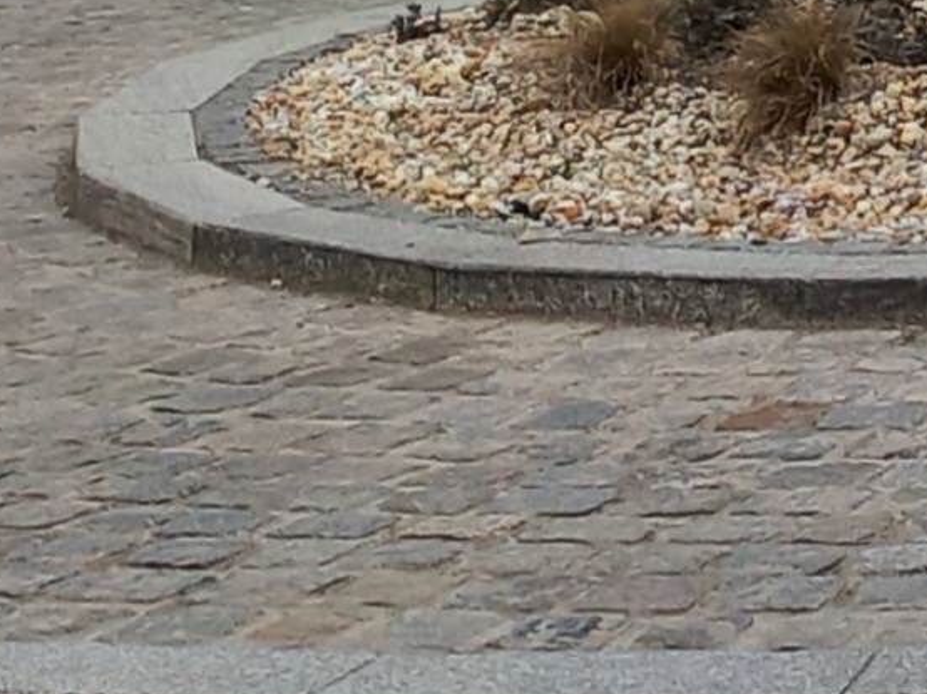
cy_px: -1115
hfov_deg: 12.7
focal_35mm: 148
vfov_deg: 8.8
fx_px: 3962
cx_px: 1338
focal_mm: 4.6
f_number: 1.8
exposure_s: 1/120
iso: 40
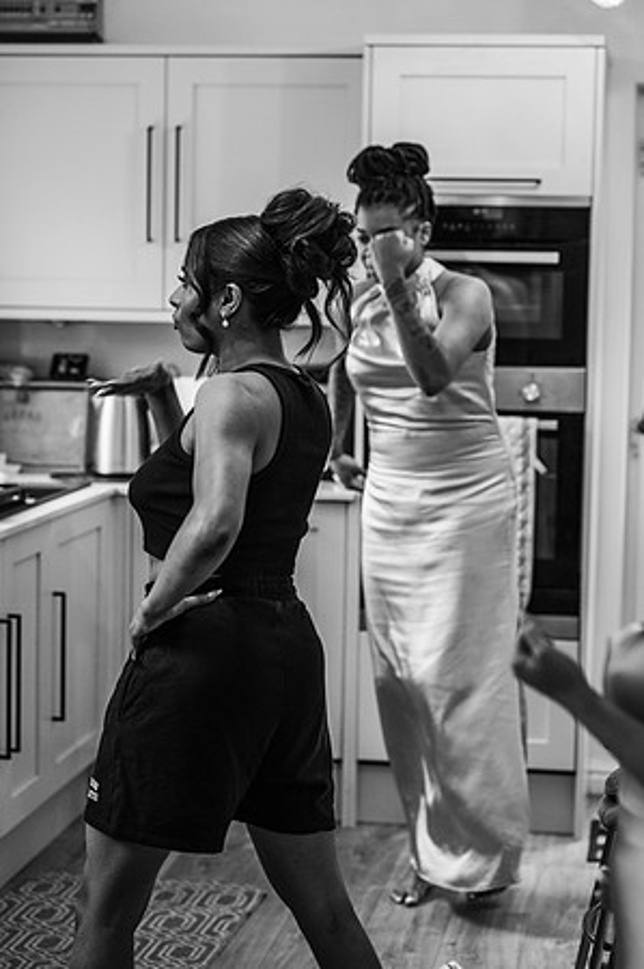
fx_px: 2286
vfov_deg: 23.9
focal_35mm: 85
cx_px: 322
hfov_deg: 16.0
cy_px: 484
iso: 1000
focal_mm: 85
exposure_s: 1/200
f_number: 3.2
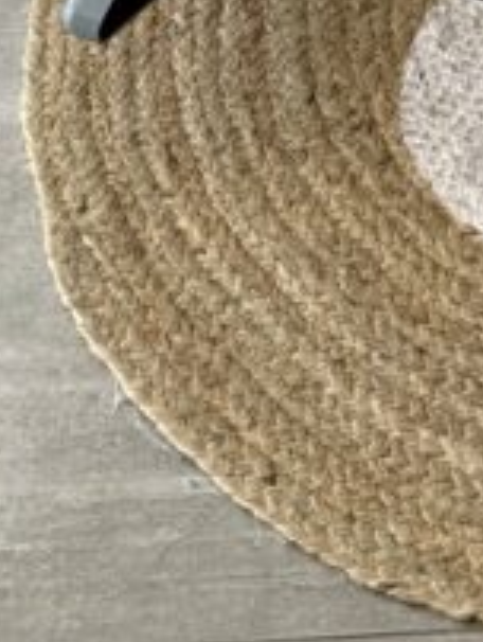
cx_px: 877
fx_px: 3527
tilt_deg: -30.3
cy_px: -572
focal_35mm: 190
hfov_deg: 7.6
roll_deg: -1.4
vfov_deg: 9.8
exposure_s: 1/207
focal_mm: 6.76
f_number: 1.78
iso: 50
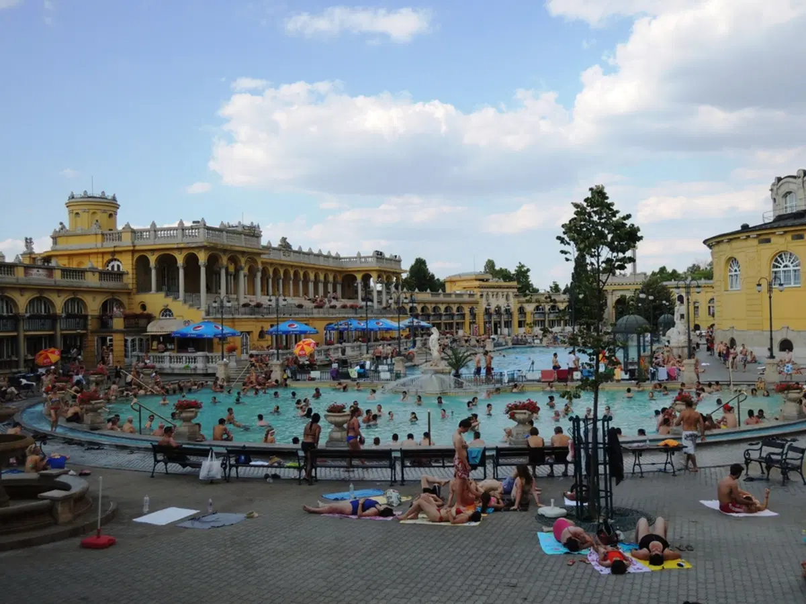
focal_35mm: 35
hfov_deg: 52.6
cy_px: 302
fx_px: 815
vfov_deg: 40.7
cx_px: 403
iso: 100
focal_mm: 6.3
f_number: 3.2
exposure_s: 1/1000
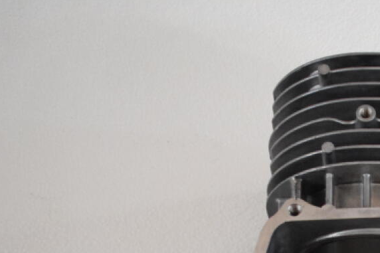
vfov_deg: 15.1
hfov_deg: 22.2
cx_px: 446
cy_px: 359
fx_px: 897
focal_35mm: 85
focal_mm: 18
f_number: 3.5
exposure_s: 1/100
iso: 3200
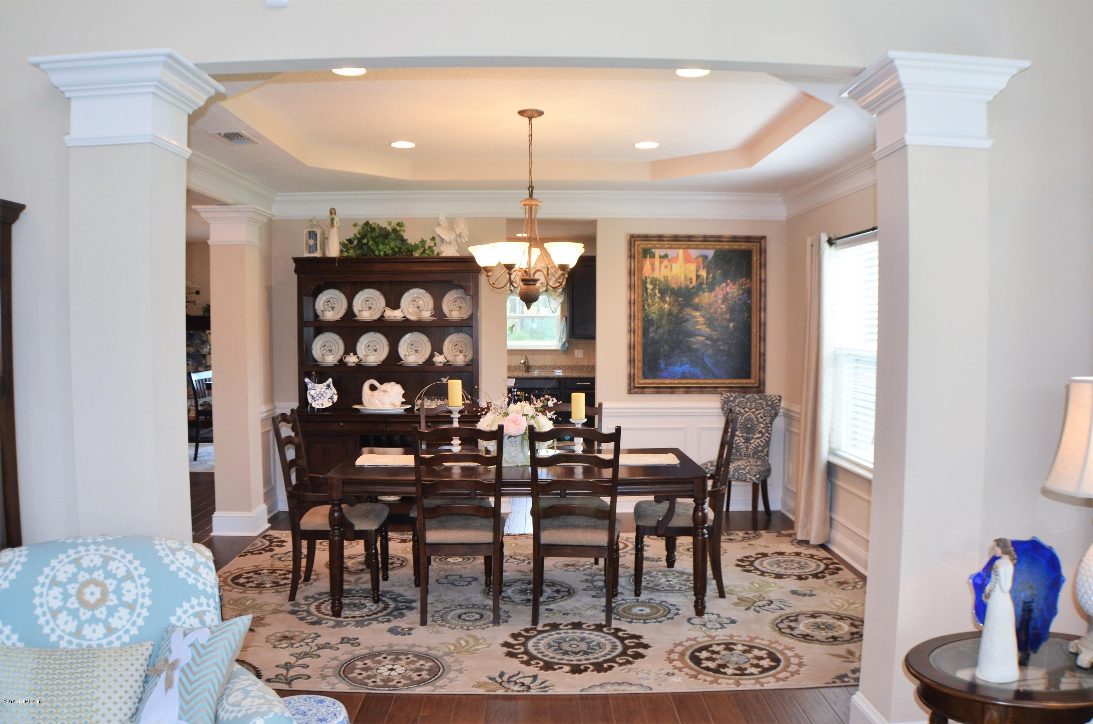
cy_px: 362
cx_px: 546
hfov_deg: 53.2
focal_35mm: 36
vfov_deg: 36.7
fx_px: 1091
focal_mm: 24
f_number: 3.8
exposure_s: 1/80
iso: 400
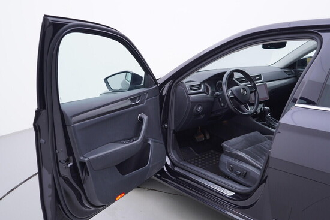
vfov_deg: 36.9
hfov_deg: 53.1
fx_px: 330
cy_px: 110
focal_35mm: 36
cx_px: 165
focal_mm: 24
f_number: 3.2
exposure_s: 1/50
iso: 125
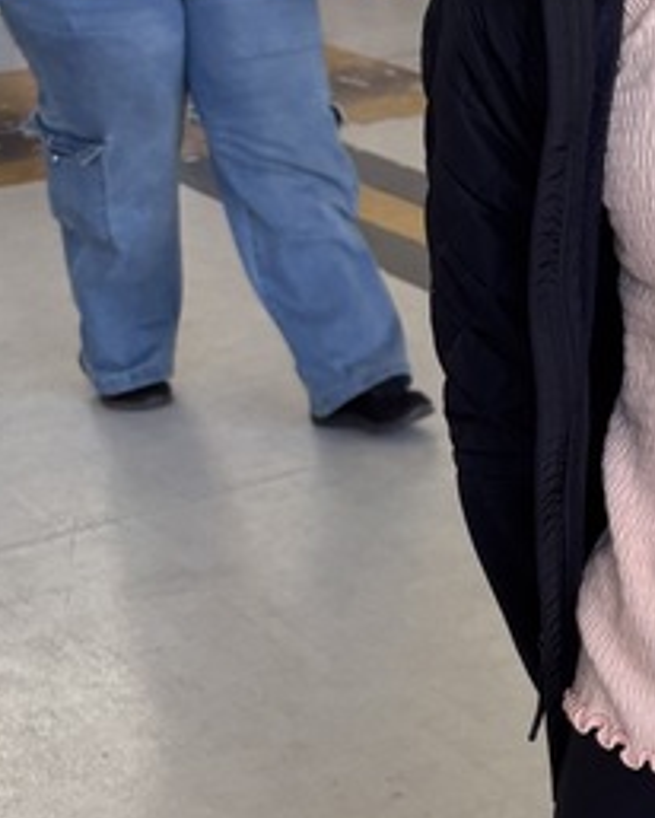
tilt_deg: -17.6
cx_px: 1199
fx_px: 2445
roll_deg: +2.3
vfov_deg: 19.0
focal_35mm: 101
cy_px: 363
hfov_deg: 13.6
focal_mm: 5.96
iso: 40
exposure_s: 1/121
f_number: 1.6
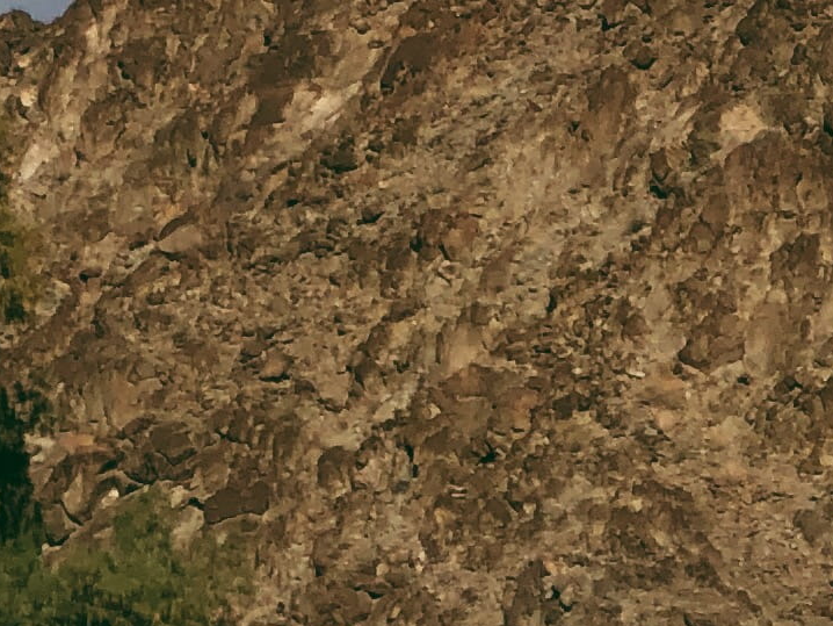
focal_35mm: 320
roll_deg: +0.6
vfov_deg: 4.5
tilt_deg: +16.7
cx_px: -79
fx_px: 7703
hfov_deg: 6.2
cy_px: -1068
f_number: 2.8
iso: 20
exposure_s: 1/1656
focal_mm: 6.6
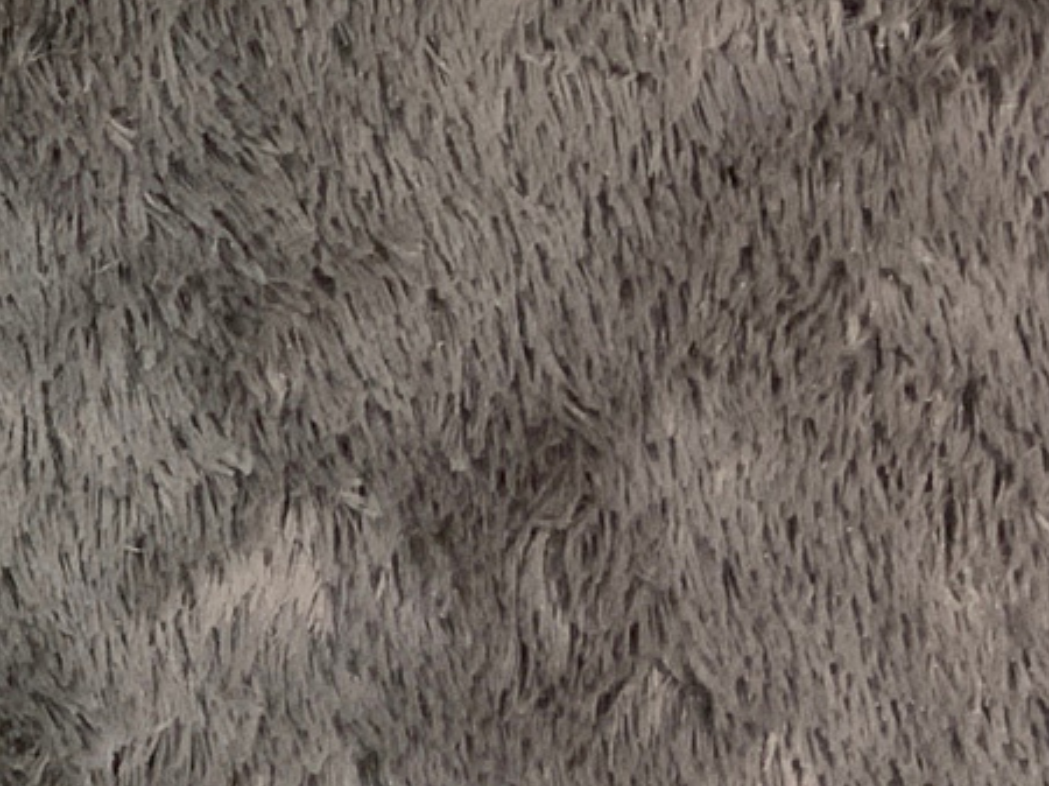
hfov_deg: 10.7
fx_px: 4997
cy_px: 280
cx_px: -1233
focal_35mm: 165
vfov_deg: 9.0
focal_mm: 3
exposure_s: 1/104
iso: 50
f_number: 1.8
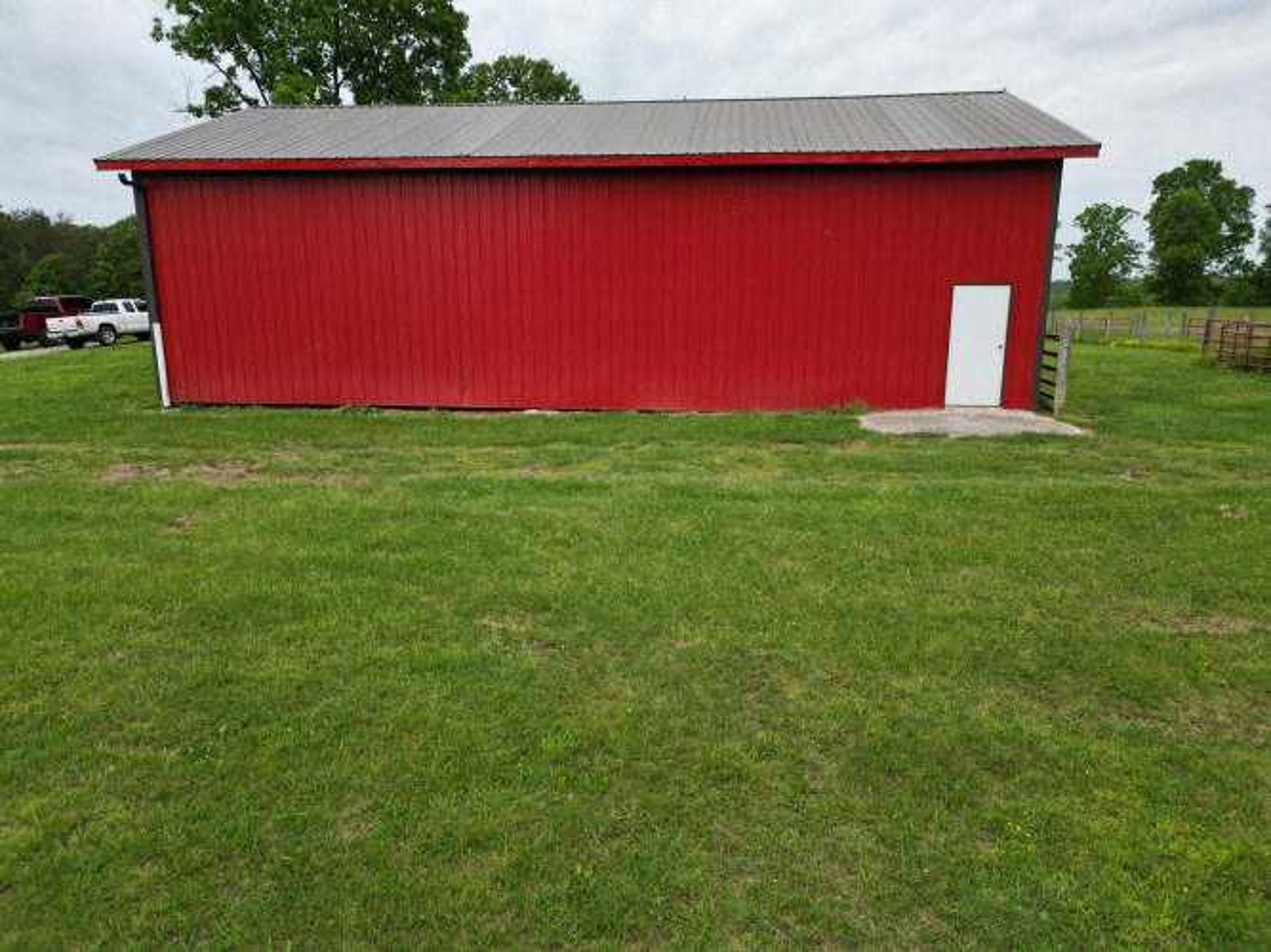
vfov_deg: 56.8
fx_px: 881
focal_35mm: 24
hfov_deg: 71.6
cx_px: 636
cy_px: 476
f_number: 1.7
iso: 200
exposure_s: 1/3000
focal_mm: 6.72
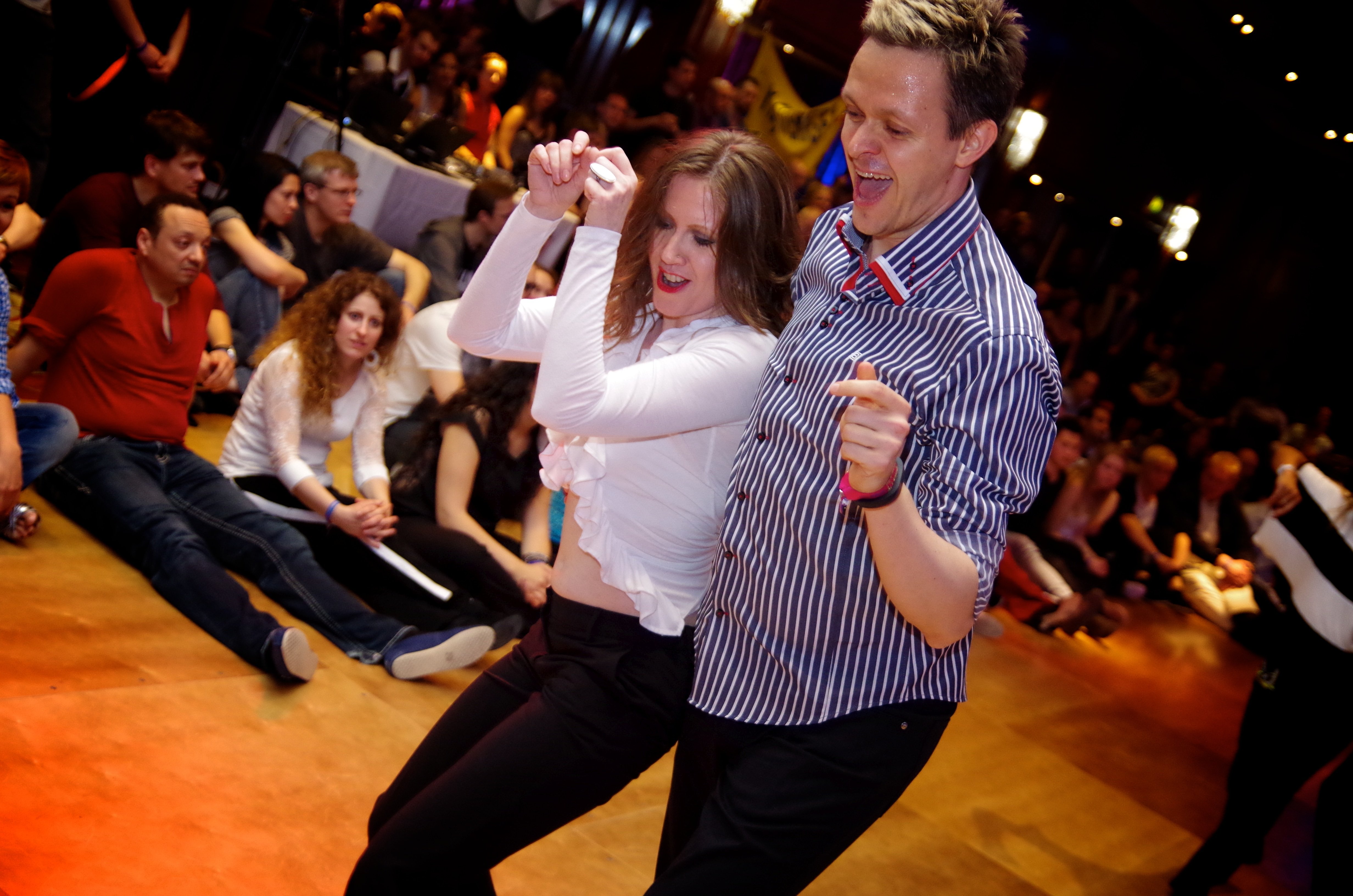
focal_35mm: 52
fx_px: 1934
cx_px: 676
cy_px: 448
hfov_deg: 38.6
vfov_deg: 26.1
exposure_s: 1/125
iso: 1600
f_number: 2.8
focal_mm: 34.38
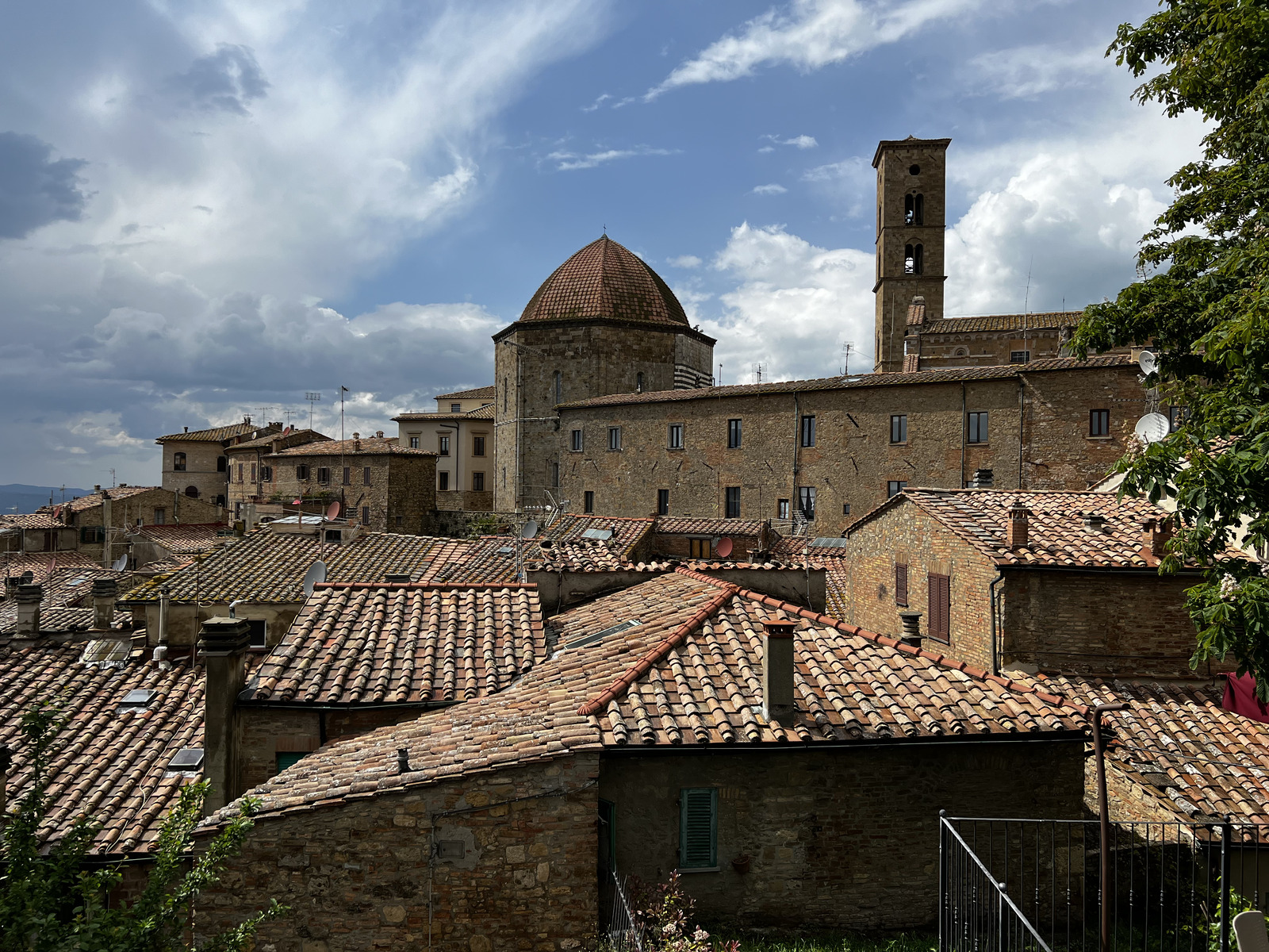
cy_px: 476
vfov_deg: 53.1
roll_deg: -0.1
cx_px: 634
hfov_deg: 67.3
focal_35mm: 26
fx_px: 953
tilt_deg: +1.1
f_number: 1.5
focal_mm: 5.7
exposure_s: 1/6579
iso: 50
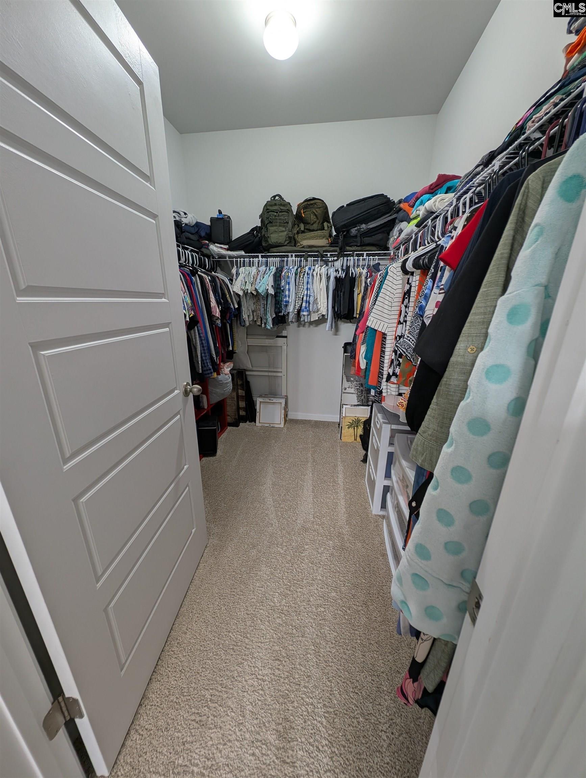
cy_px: 389
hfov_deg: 94.6
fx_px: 270
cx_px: 293
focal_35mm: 12
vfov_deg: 110.5
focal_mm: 2.23
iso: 58
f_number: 1.95
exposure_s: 1/24
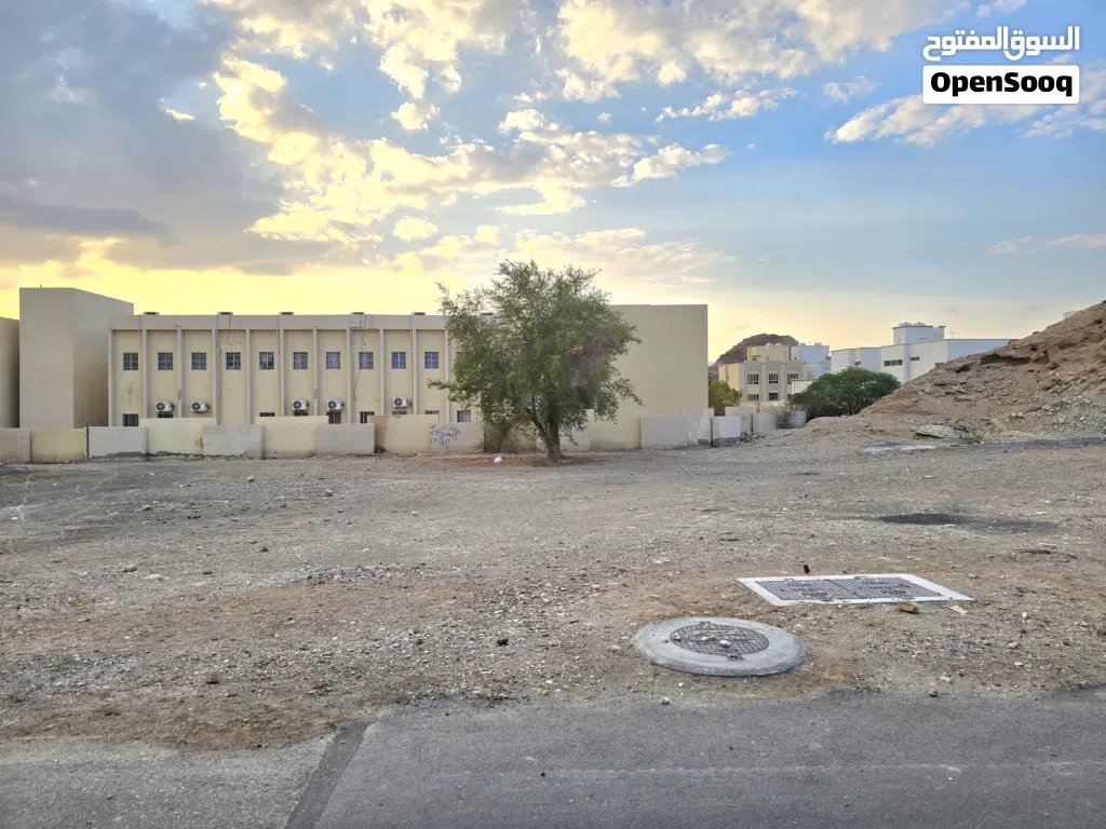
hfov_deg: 73.9
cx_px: 553
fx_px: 735
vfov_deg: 58.9
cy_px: 414
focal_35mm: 23
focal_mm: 6.3
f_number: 1.7
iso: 12
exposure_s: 1/323
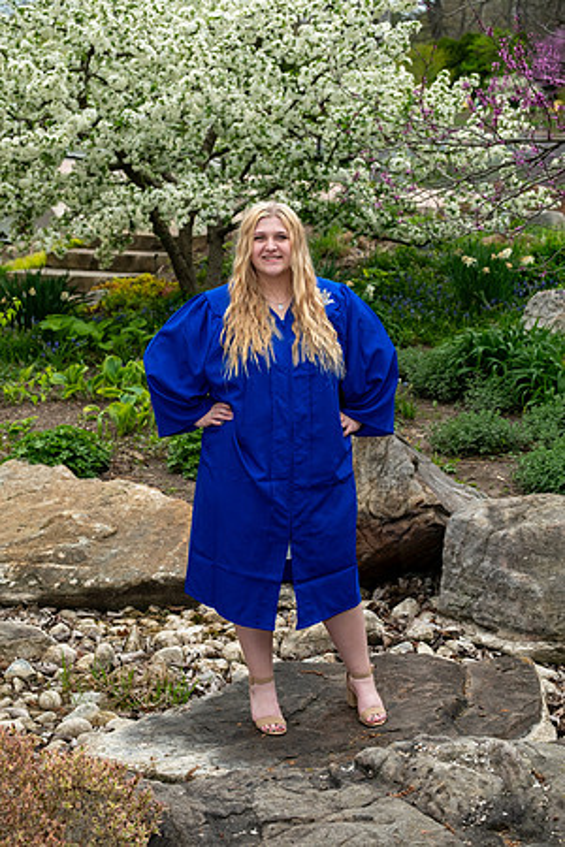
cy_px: 424
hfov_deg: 18.2
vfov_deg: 27.0
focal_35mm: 75
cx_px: 282
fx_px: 1765
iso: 250
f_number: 4.5
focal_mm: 50
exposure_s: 1/250
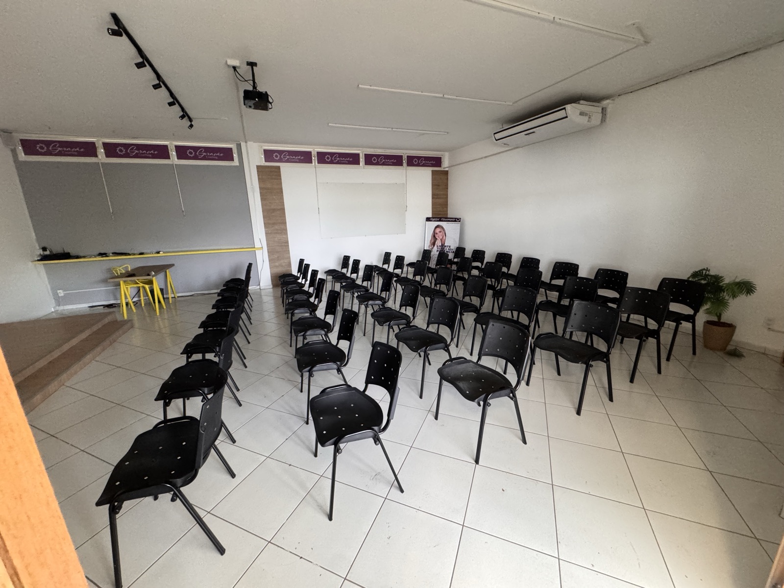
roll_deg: +1.3
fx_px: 317
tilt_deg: -14.9
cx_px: 392
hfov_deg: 102.1
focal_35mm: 14
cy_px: 294
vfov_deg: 85.7
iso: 640
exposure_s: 1/60
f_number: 2.2
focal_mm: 2.22
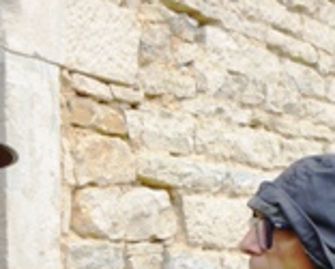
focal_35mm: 70
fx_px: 694
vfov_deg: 20.3
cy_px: 336
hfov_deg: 27.0
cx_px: 116
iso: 100
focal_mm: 4.5
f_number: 3.1
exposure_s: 1/250
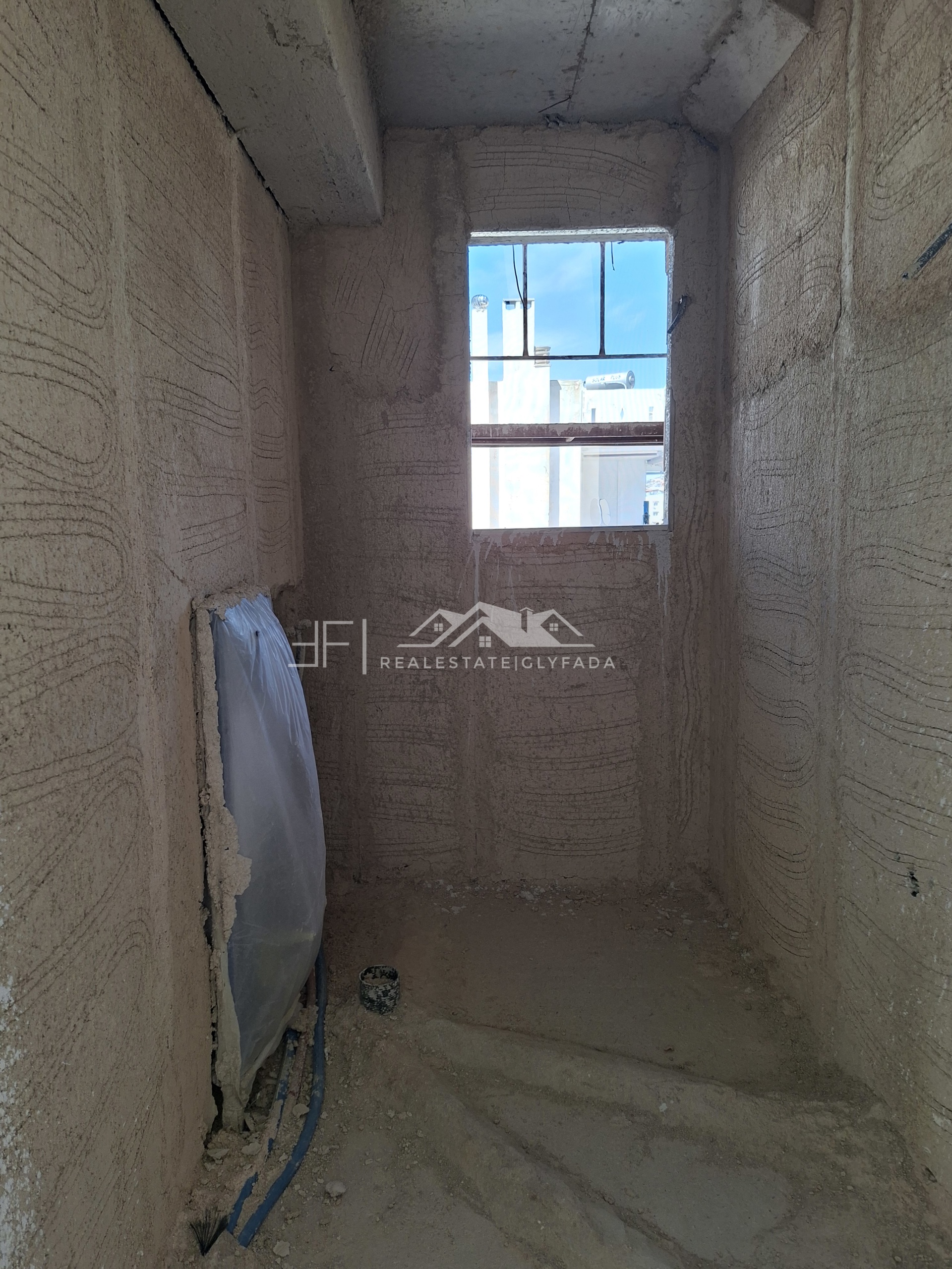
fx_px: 843
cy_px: 634
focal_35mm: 23
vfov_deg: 73.9
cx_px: 476
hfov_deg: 58.9
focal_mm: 5.54
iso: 50
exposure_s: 1/159
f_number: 1.8
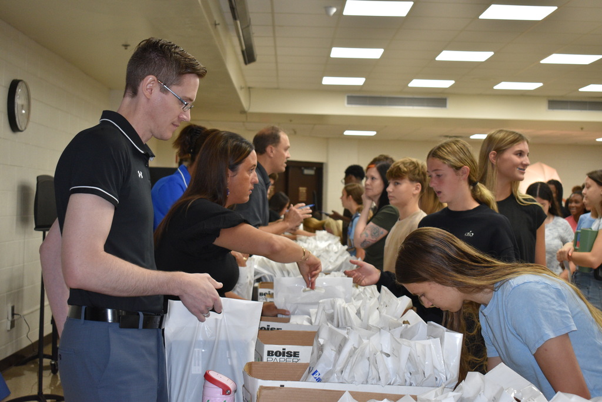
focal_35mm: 54
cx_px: 301
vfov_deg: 25.1
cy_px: 201
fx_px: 903
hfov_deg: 36.9
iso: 800
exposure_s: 1/125
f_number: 4.8
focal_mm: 36
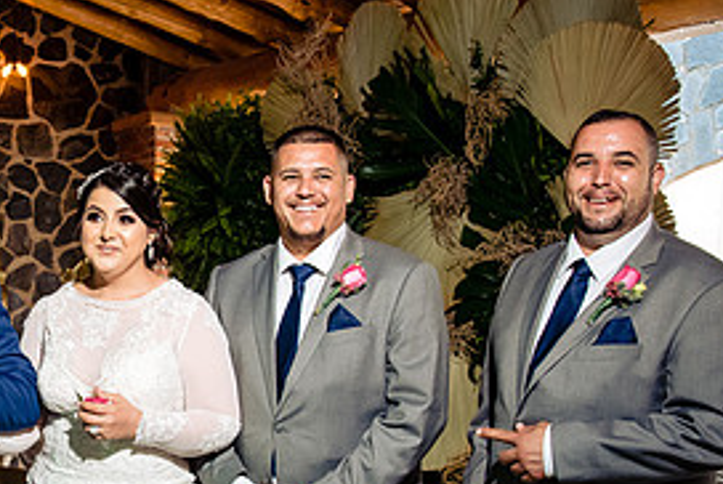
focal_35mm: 66
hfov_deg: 28.8
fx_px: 1327
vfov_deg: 20.6
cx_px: 24
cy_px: 336
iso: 2000
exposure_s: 1/125
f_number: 7.1
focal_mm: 31
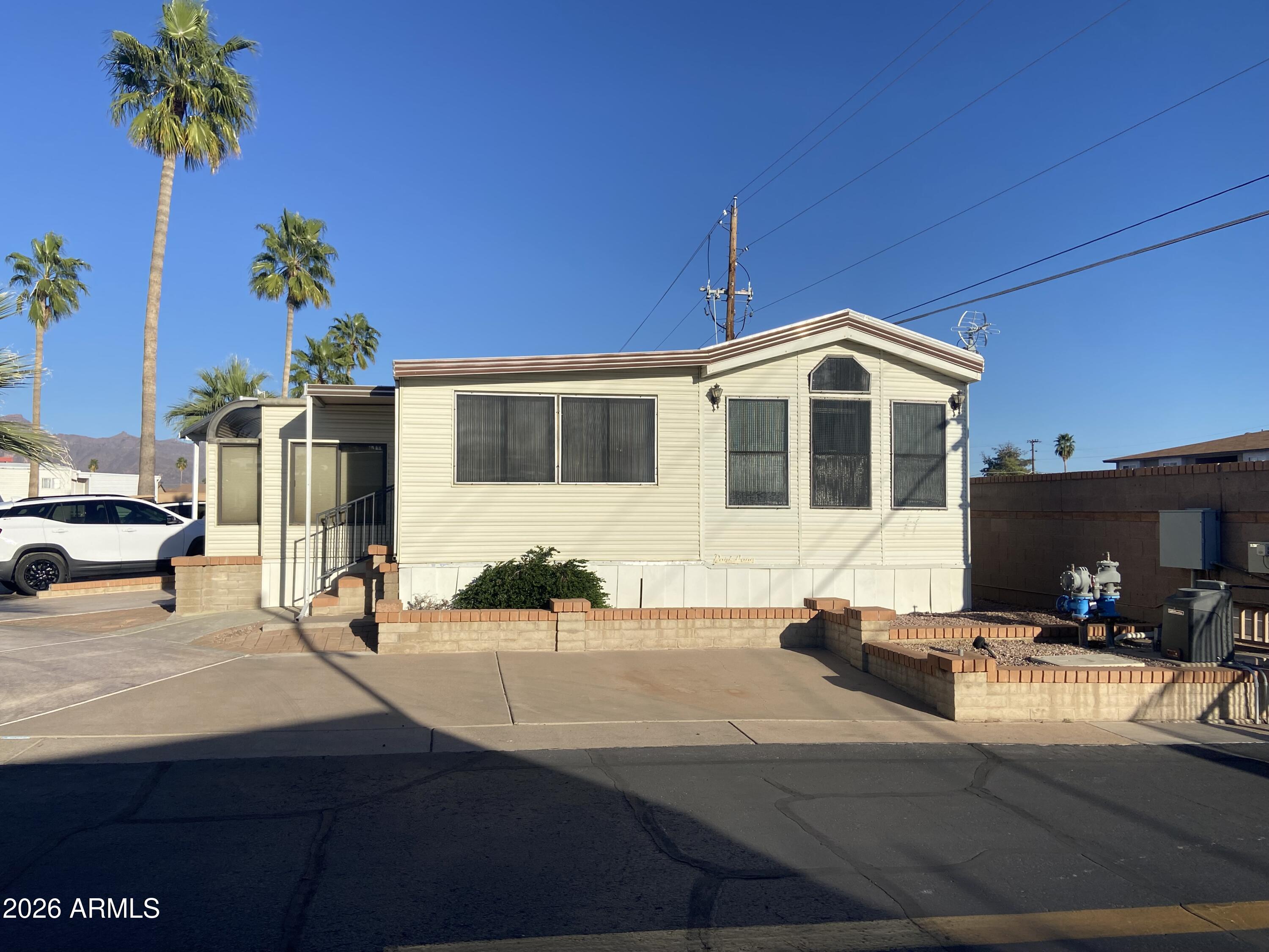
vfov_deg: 53.1
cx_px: 634
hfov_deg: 67.3
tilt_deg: +0.7
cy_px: 476
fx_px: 953
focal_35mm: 26
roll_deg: +0.3
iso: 32
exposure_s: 1/4808
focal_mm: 4.25
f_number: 1.8
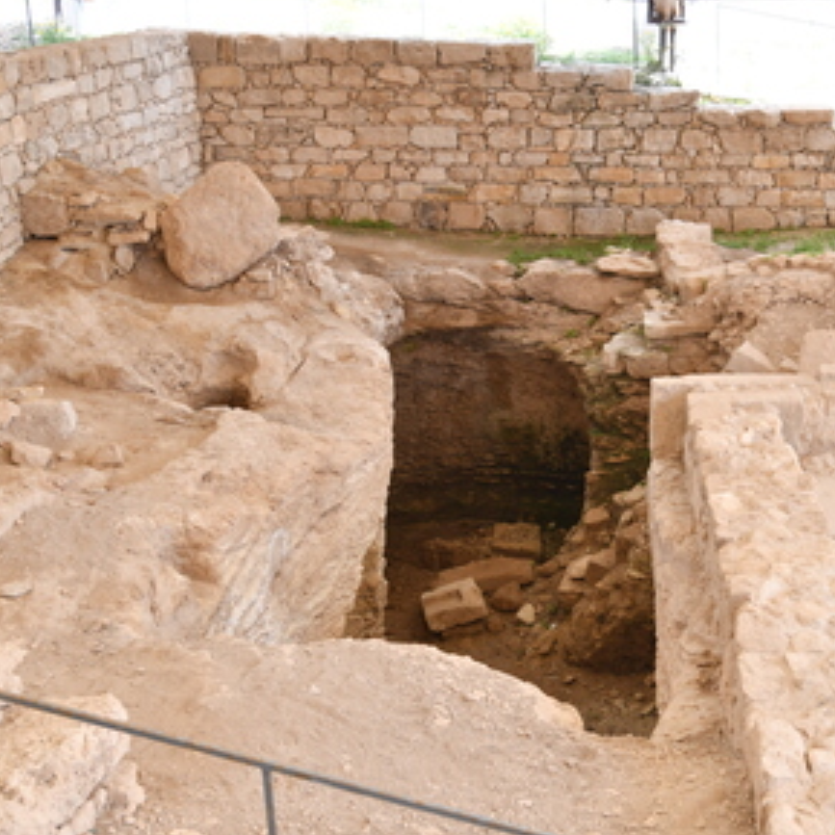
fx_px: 1692
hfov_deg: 27.4
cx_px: 610
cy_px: 415
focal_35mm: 62
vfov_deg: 27.7
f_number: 4.5
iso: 250
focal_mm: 32
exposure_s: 1/200
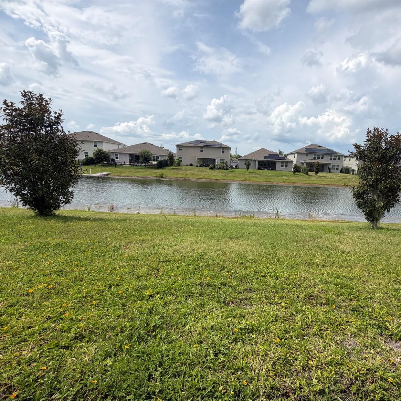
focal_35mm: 17
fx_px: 223
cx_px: 248
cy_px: 206
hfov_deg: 82.6
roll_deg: -2.1
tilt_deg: -10.3
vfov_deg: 83.9
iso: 32
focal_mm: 2.22
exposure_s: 1/770
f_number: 2.2
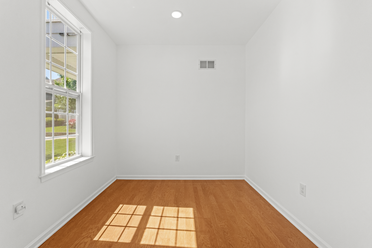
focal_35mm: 15
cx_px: 186
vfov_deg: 77.0
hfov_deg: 100.0
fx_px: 156
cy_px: 124
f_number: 11
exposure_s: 1/200
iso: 3200
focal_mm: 15.1
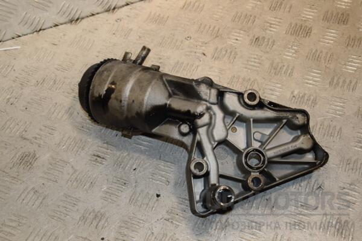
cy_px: 120
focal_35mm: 52
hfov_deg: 37.9
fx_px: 528
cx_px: 181
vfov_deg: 25.8
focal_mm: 35
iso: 800
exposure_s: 1/200
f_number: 7.1
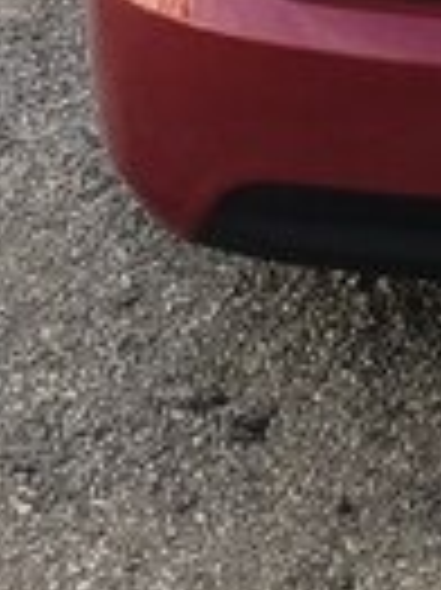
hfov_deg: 12.5
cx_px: 738
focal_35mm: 110
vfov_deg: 16.1
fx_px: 1872
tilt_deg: -16.3
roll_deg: -4.9
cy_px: -347
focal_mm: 4.15
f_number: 2.2
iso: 25
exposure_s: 1/283
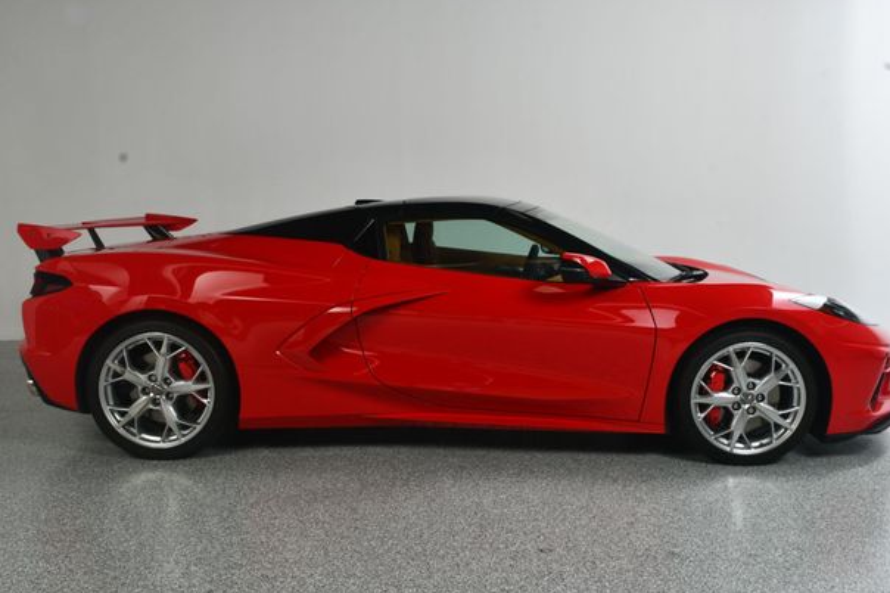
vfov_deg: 36.8
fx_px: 889
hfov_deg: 53.2
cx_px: 448
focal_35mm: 36
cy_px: 299
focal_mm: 23
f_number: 13
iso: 100
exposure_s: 1/160
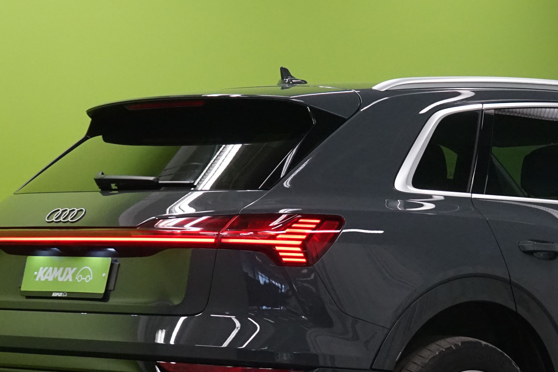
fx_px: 2139
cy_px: 248
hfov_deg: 14.7
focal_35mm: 138
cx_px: 485
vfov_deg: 9.9
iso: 4000
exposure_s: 1/160
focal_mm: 64
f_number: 5.6
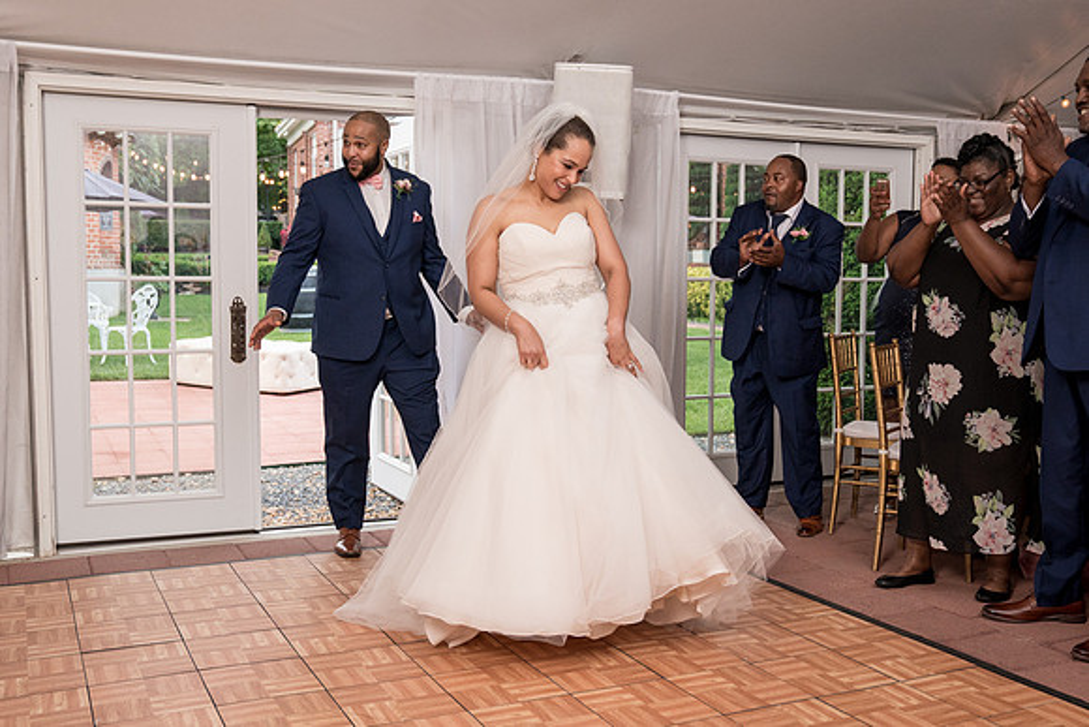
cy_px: 372
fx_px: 1115
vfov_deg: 36.1
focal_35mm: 37
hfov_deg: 52.0
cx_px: 532
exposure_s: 1/200
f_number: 4
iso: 2000
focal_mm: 30
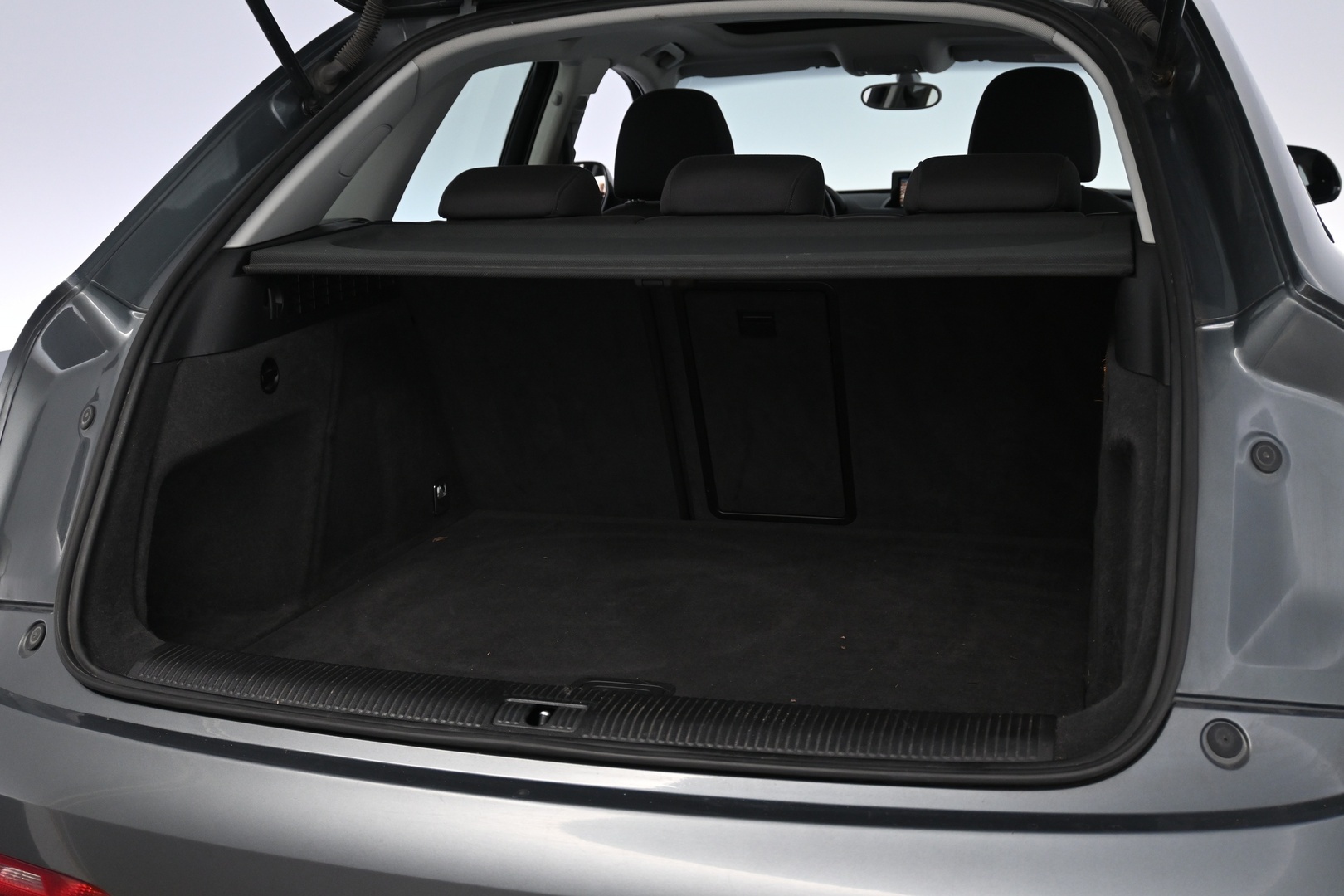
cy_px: 448
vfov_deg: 35.5
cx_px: 672
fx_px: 1400
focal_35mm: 38
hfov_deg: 51.3
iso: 800
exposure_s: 1/40
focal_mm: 25
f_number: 4.2
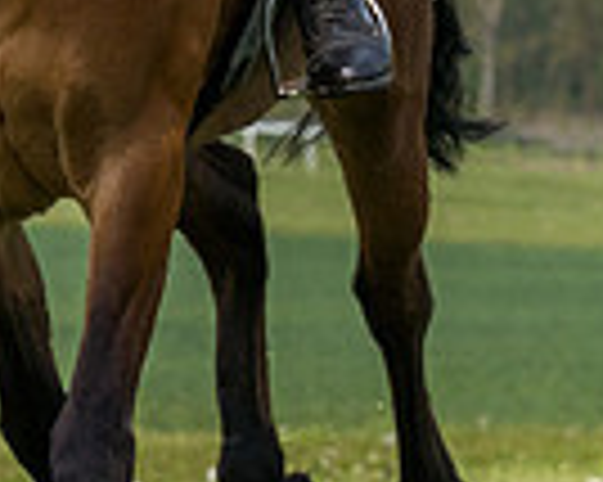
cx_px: 241
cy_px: -547
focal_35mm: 916
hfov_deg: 2.1
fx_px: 16335
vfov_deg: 1.7
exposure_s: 1/2000
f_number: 9
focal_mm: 135
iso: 400
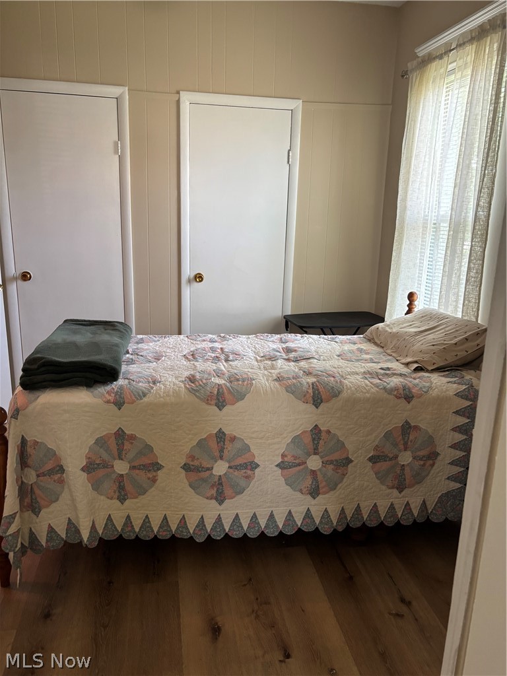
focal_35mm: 26
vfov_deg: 67.3
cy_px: 338
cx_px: 254
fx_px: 508
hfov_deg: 53.1
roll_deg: -2.0
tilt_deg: -14.3
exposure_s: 1/60
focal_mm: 5.96
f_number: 1.6
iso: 250
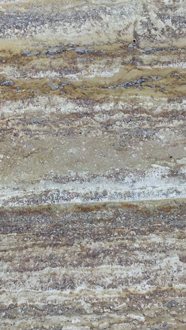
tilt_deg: -60.9
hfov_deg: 14.8
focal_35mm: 81
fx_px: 710
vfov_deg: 26.1
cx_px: 42
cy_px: 121
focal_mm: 4.15
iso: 50
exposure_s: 1/33
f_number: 2.2
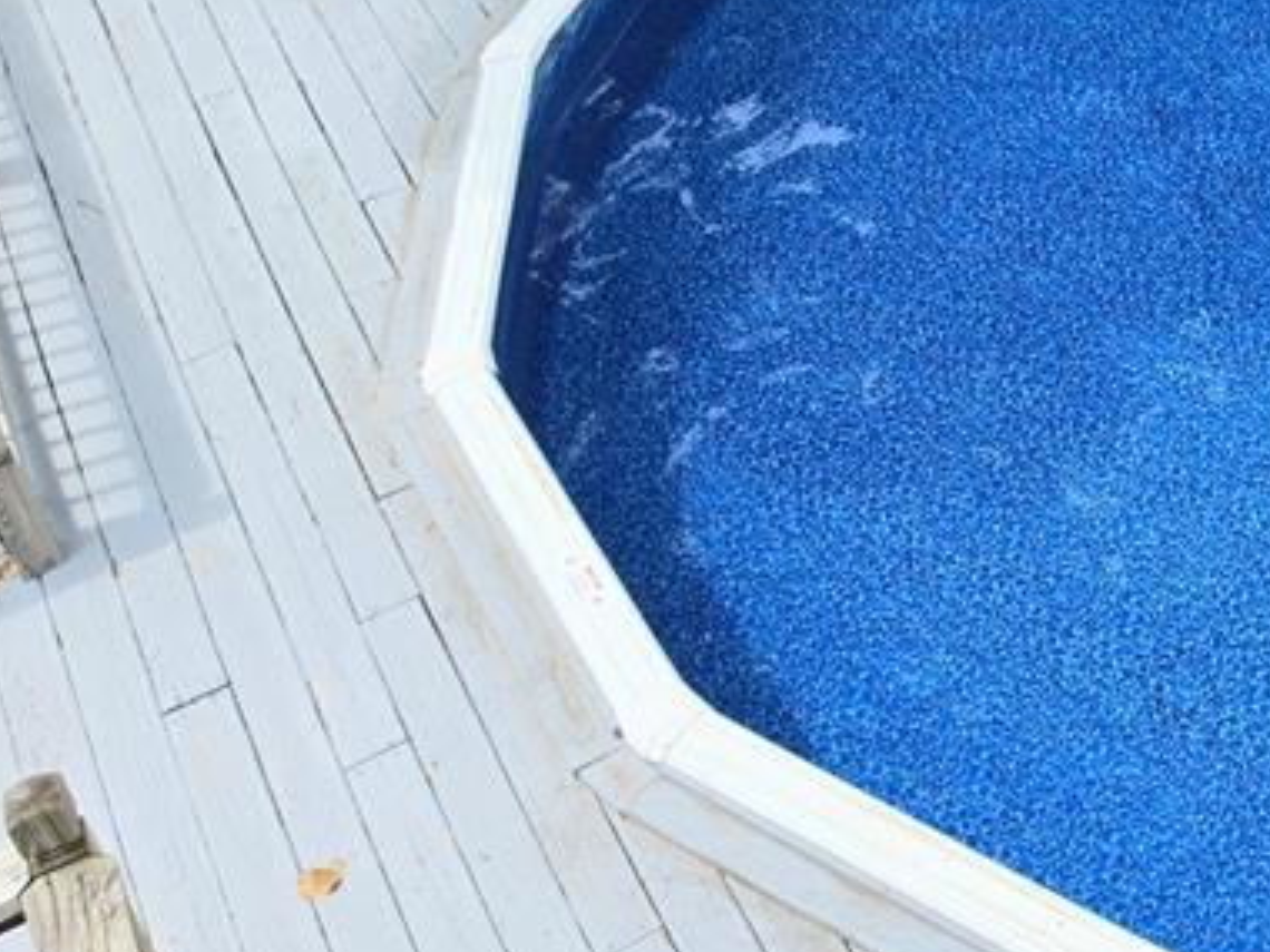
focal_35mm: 62
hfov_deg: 27.0
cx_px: 1581
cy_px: -147
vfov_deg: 22.1
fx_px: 2275
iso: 64
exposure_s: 1/3971
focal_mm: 6.5
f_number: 1.4
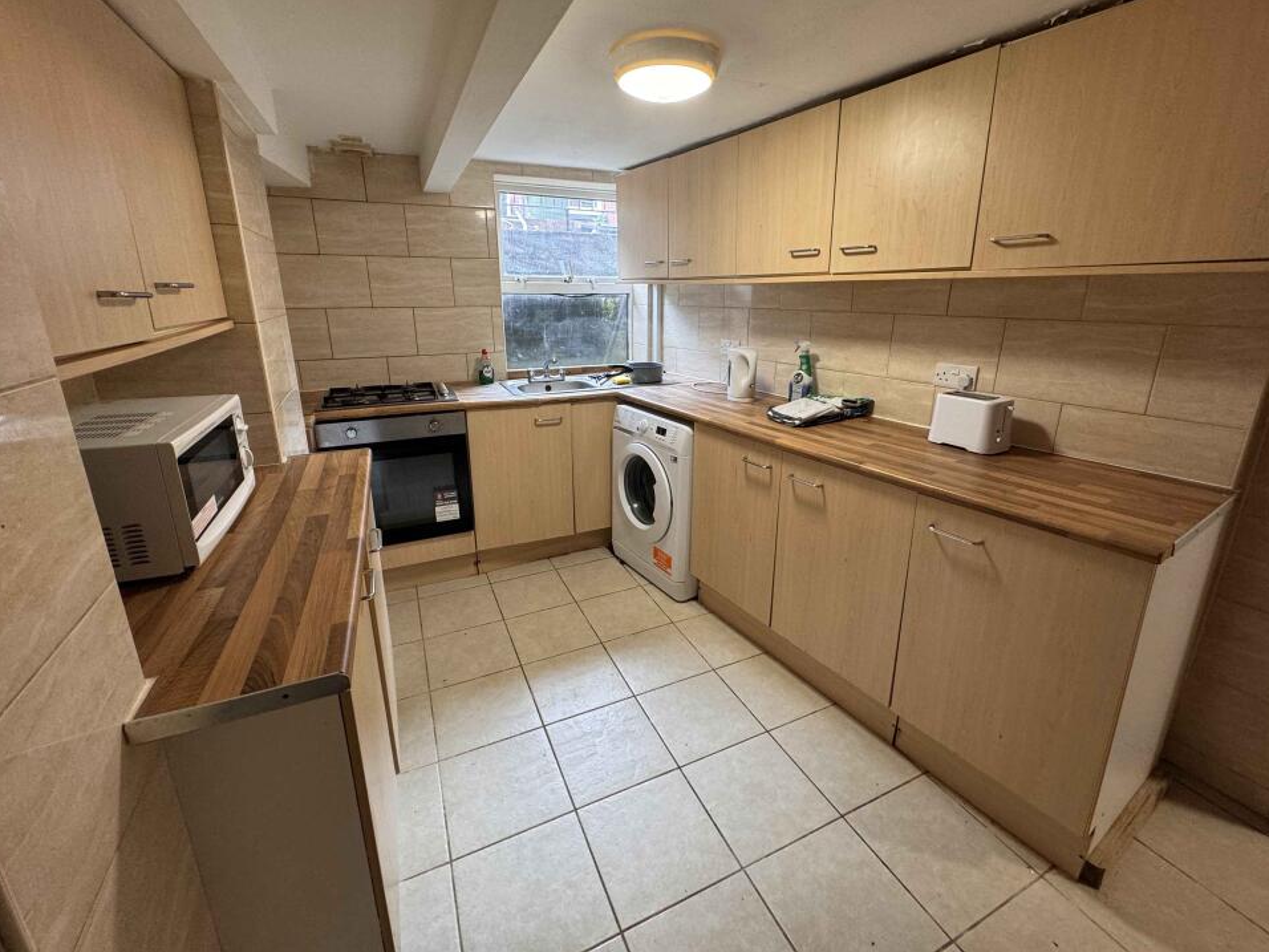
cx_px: 645
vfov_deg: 81.6
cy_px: 443
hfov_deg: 98.2
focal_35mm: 15
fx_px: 550
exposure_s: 1/50
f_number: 2.2
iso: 160
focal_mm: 2.22
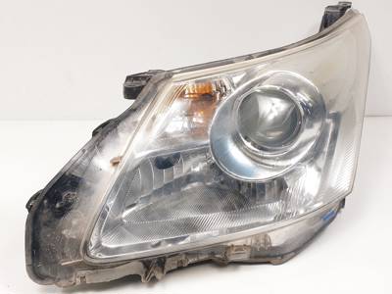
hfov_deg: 67.3
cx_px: 196
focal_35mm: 26
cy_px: 147
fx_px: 294
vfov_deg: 53.1
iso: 50
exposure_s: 1/216
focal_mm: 4.3
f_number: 2.4
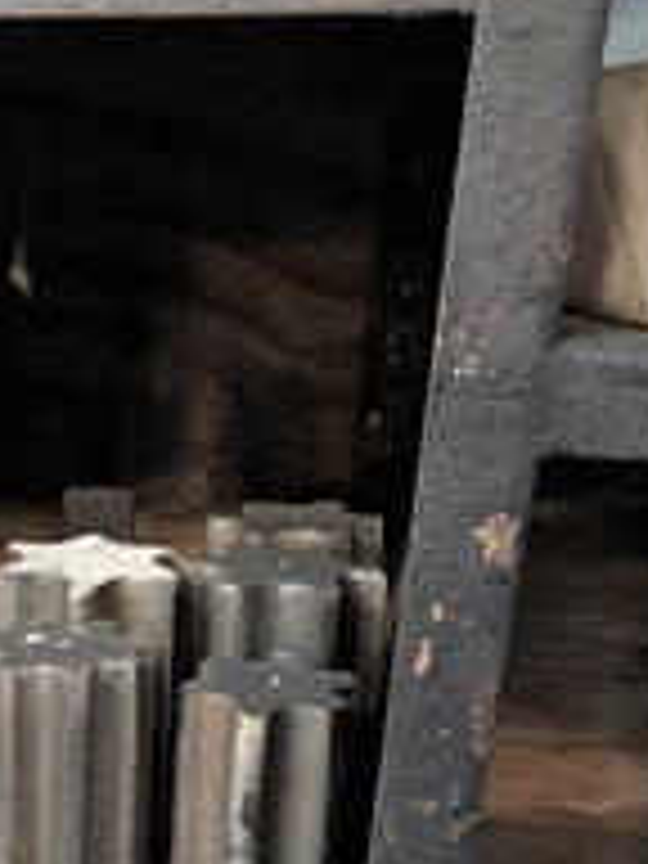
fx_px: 1248
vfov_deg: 36.8
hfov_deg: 27.9
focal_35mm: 50
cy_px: 693
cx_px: 56
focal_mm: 6.9
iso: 2148
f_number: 1.68
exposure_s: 1/30
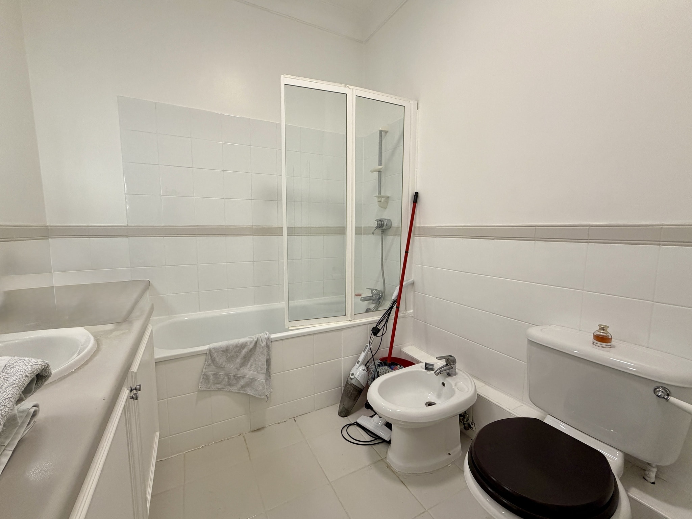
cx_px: 346
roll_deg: +0.6
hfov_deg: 102.1
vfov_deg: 85.7
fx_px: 280
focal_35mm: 14
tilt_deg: -6.1
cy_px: 260
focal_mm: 2.22
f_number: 2.2
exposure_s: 1/100
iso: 200
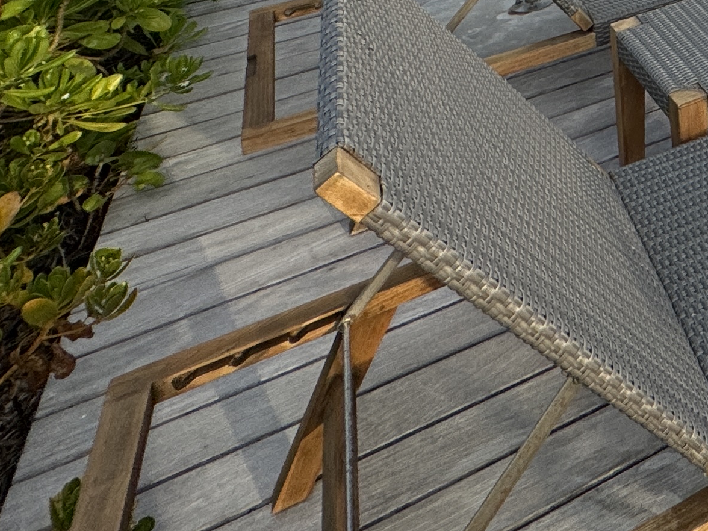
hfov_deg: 26.8
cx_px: 1087
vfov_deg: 22.2
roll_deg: +1.4
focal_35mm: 48
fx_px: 982
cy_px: -355
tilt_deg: -6.2
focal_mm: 2.22
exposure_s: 1/840
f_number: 2.2
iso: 50
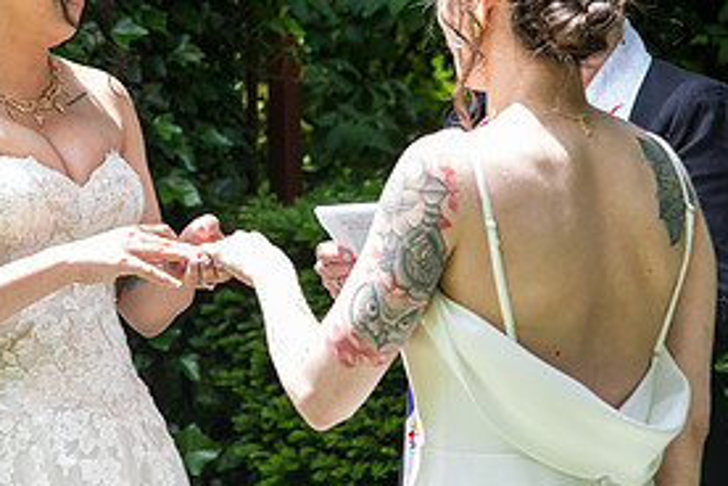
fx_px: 2972
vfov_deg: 9.3
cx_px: 124
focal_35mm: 147
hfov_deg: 13.9
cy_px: 88
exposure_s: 1/400
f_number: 5
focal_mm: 70
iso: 500
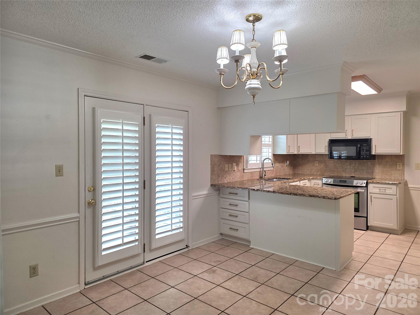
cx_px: 210
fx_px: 279
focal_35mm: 23
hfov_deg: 73.9
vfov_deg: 58.9
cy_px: 158
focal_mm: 6.3
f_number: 1.7
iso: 125
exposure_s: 1/120
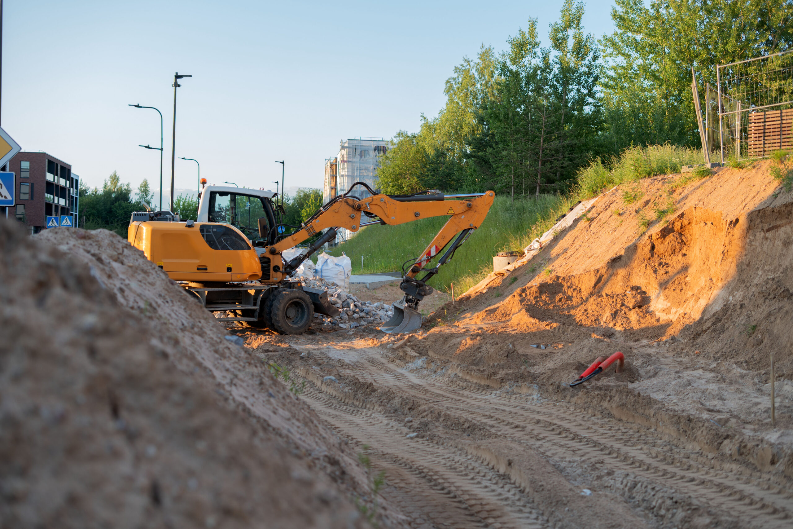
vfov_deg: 27.0
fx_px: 1101
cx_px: 396
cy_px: 264
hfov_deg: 39.6
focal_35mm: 50
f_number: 2.8
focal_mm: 50
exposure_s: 1/200
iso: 200
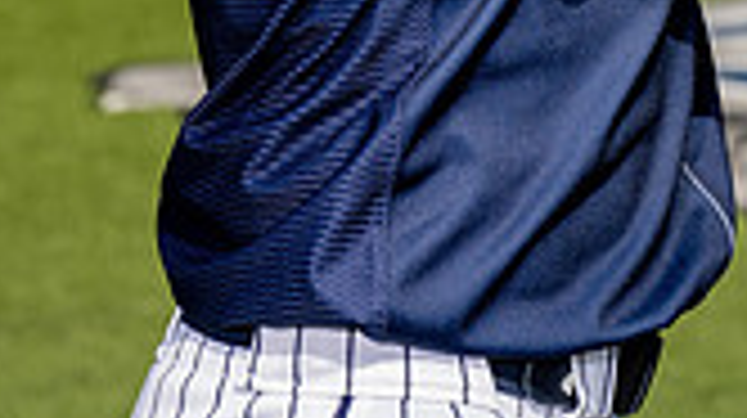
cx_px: 387
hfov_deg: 12.2
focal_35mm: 176
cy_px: -553
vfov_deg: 6.6
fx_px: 3483
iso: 100
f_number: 4
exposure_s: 1/1250
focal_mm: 62
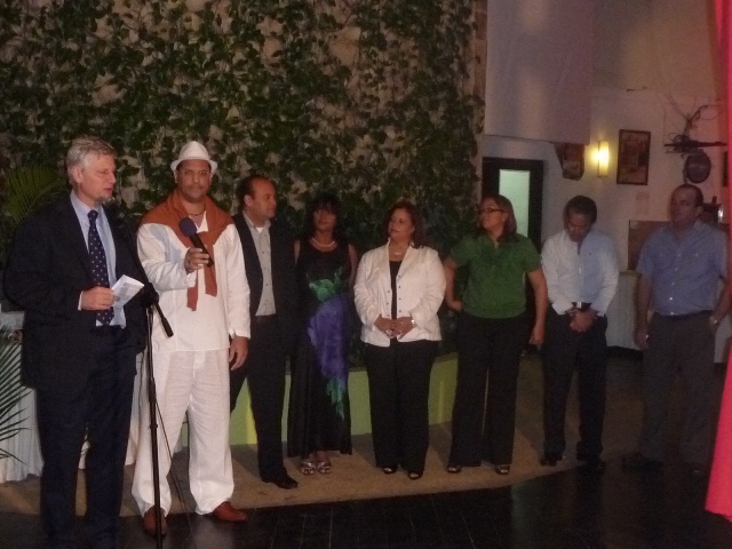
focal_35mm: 48
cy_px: 274
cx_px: 366
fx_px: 1015
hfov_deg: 39.7
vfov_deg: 30.3
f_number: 3.4
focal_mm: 5
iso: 640
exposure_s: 1/30
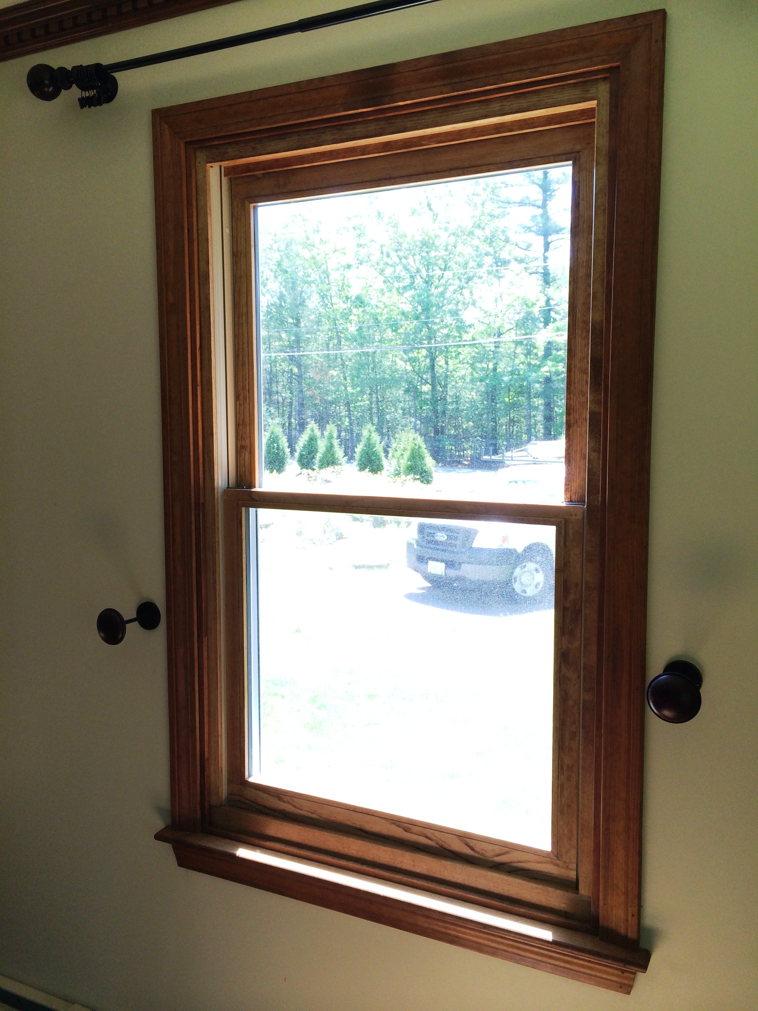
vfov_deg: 60.0
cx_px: 379
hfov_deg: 46.8
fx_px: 876
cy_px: 506
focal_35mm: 30
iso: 64
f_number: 2.2
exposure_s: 1/120
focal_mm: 4.12
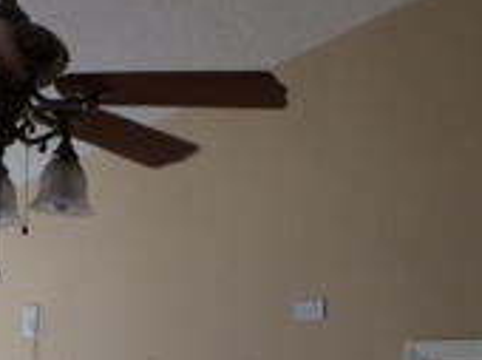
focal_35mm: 113
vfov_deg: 12.8
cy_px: 420
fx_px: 1571
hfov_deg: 17.4
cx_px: 261
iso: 64
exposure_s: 1/120
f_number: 2.2
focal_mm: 4.12
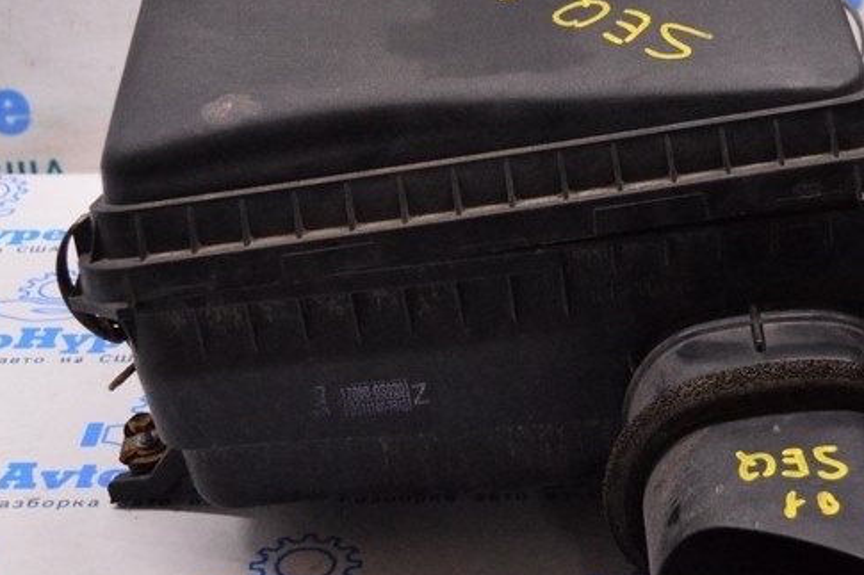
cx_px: 524
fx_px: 1823
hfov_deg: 26.6
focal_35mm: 76
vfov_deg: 17.9
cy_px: 231
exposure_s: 1/400
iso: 3200
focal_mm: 24
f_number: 4
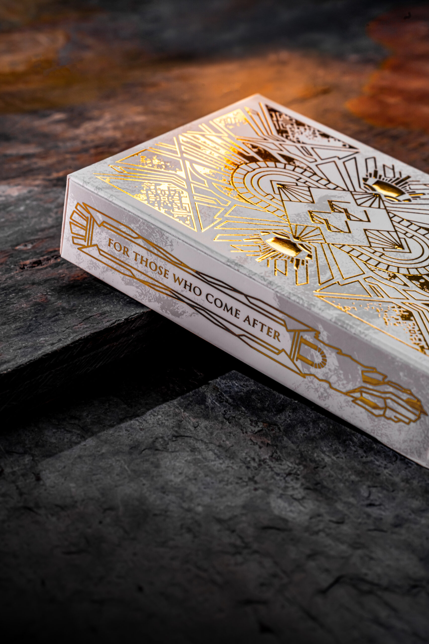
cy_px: 322
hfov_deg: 18.2
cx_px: 214
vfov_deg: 27.0
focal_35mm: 75
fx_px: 1340
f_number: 18
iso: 320
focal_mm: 75
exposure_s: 1/25
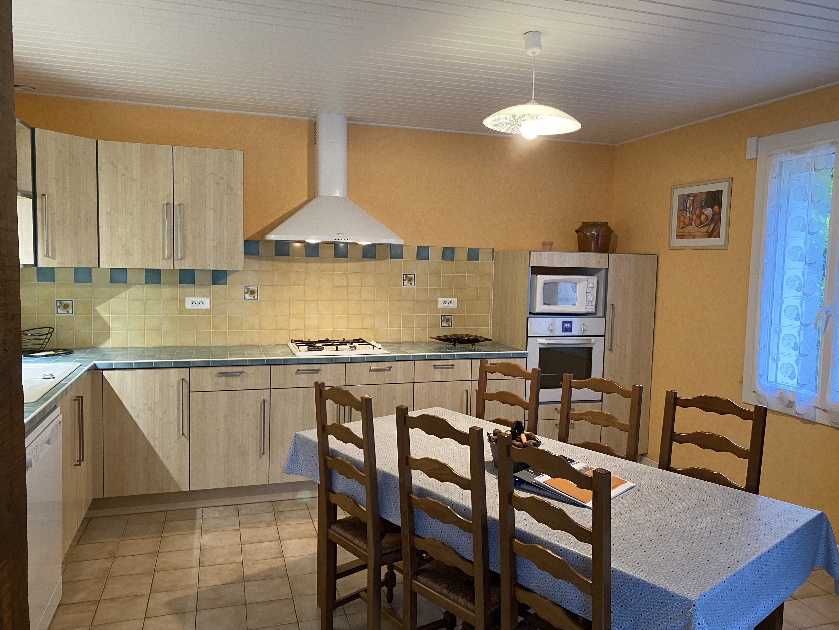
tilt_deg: -5.5
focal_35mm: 26
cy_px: 315
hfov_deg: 67.3
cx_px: 420
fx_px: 630
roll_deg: -2.8
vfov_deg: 53.1
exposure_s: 1/50
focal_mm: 4.25
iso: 250
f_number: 1.8
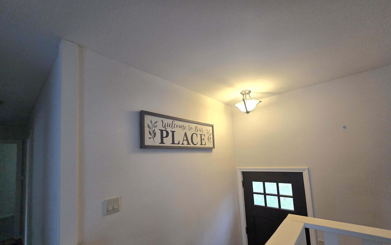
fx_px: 149
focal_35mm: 14
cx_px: 193
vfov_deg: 77.7
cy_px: 148
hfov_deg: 105.3
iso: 250
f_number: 2.2
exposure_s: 1/60.2
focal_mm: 2.2
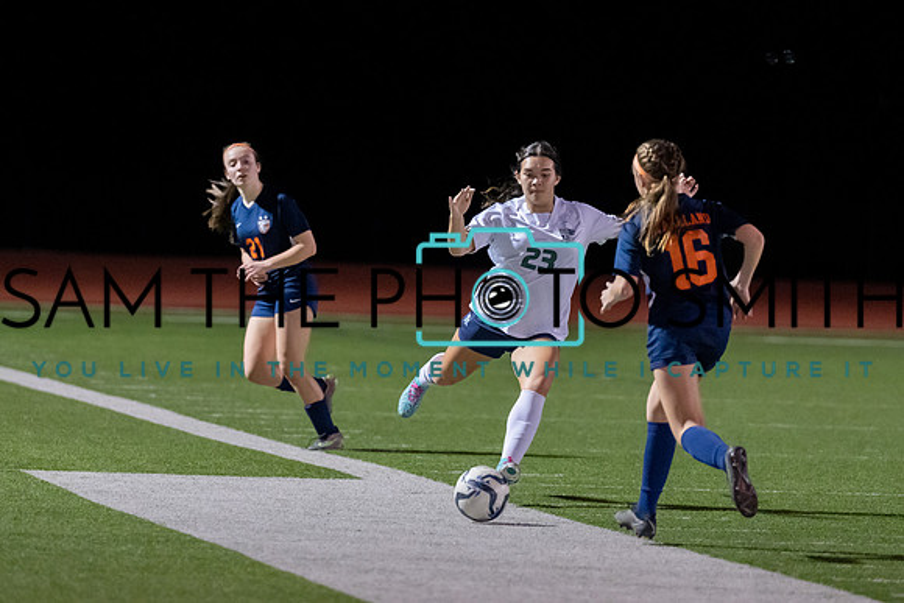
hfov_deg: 6.6
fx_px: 7844
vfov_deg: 4.4
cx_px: 439
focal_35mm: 312
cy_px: 281
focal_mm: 200
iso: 4000
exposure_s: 1/1000
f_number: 2.8
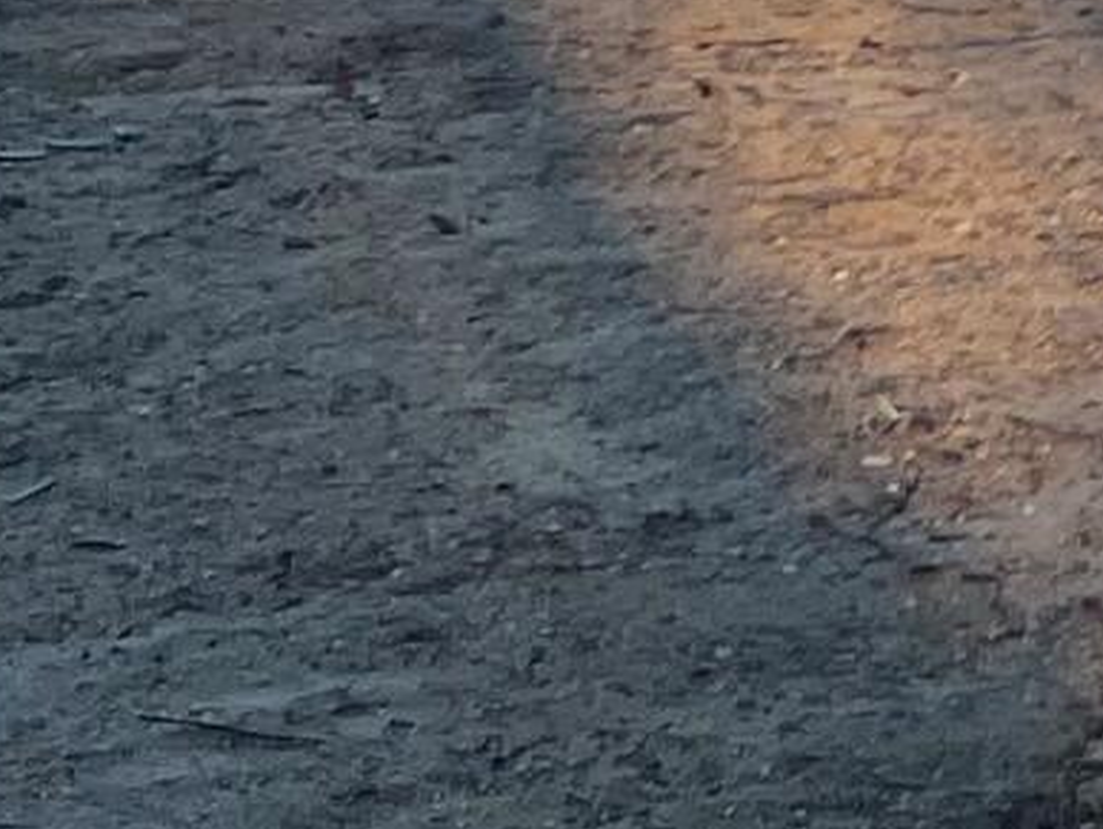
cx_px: 2783
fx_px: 6441
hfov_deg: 8.7
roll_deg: -1.4
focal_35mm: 202
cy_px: -1286
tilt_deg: +6.3
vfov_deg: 6.9
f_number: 1.5
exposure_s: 1/1171
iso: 50
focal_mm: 5.7
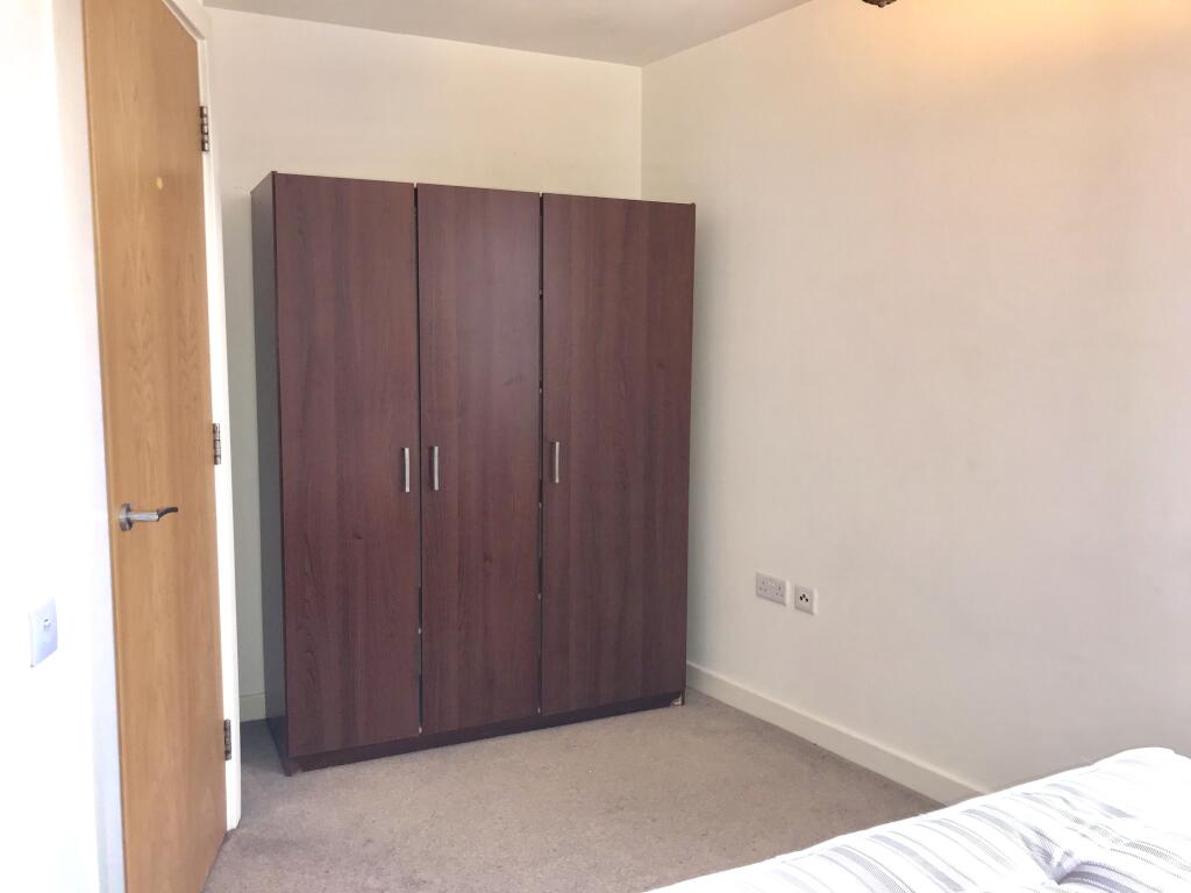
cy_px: 446
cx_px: 596
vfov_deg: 49.7
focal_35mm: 28
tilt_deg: -6.0
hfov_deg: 63.4
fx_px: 963
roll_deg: +0.6
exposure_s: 1/33
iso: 25
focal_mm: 3.99
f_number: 1.8
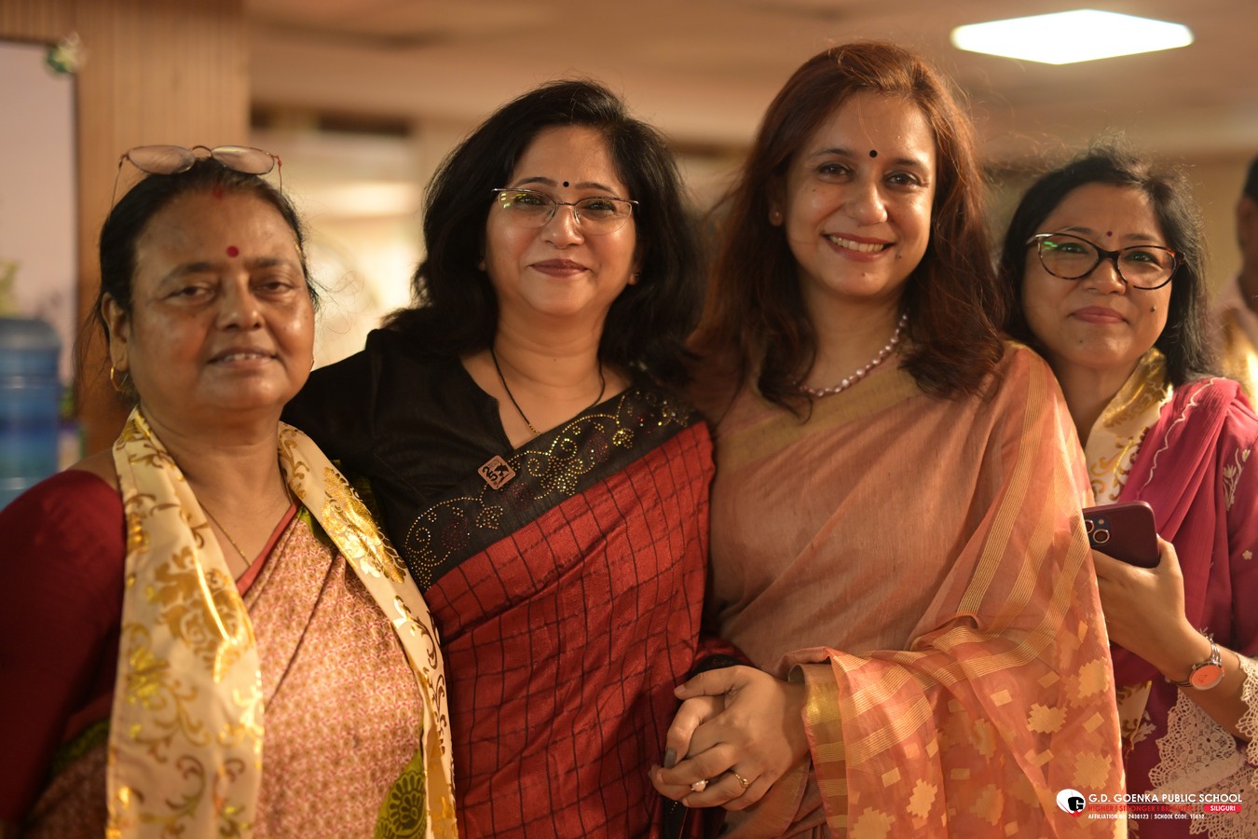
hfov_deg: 39.6
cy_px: 420
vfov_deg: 27.0
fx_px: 1747
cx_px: 629
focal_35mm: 50
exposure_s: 1/125
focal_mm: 50
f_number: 1.4
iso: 1250
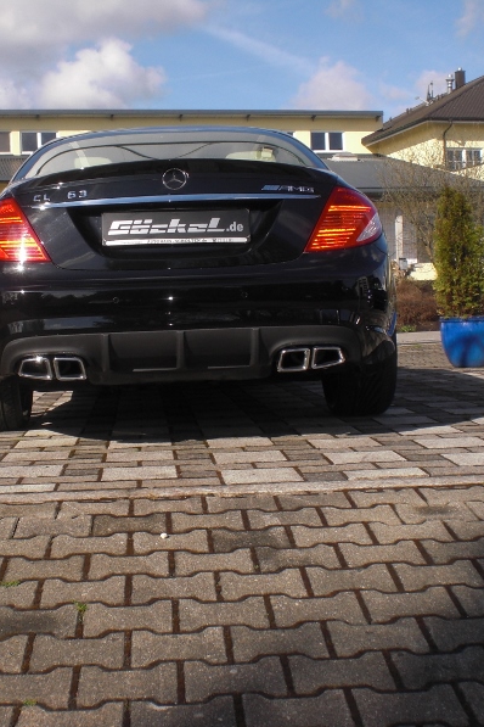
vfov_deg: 37.5
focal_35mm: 53
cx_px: 173
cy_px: 363
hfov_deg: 25.4
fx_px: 1069
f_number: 5.6
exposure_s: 1/320
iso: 64
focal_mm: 6.3
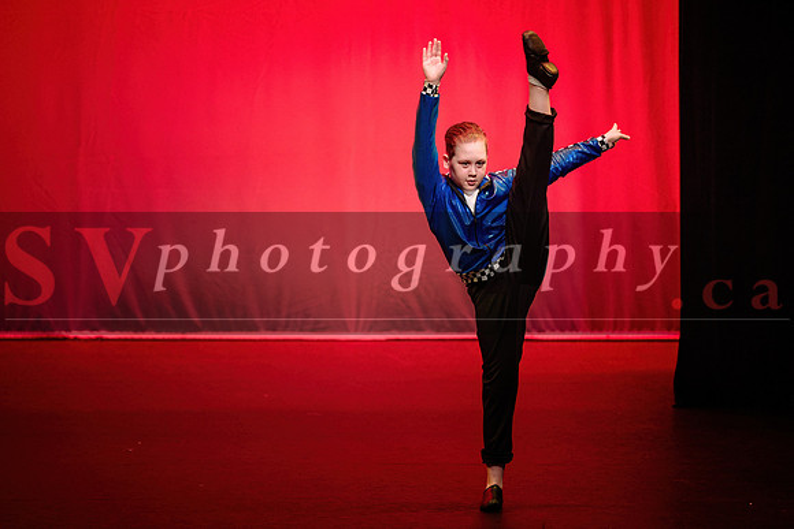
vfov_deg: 7.5
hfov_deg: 11.2
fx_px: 4065
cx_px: 397
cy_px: 272
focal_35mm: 184
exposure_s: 1/320
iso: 1250
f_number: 2.8
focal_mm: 160
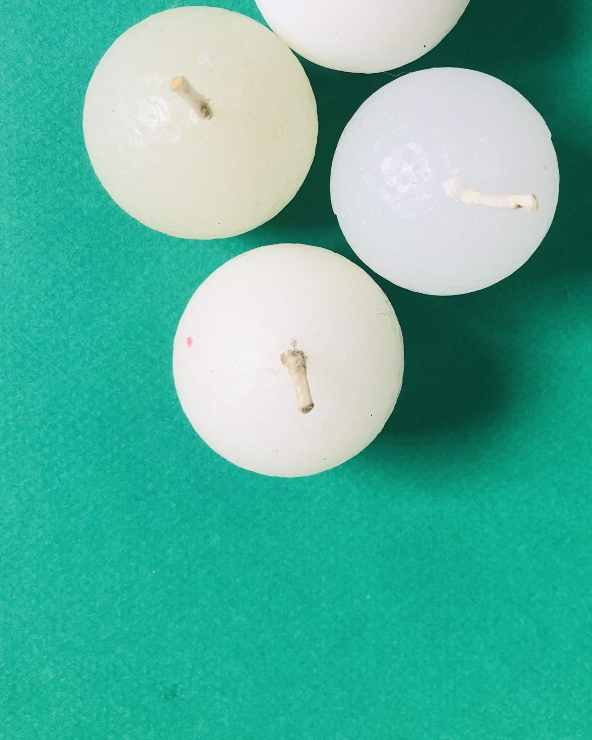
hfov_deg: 35.6
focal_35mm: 42
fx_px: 920
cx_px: 344
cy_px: 266
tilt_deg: -83.9
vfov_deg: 43.4
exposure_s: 1/50
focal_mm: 3.99
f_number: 1.8
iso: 20
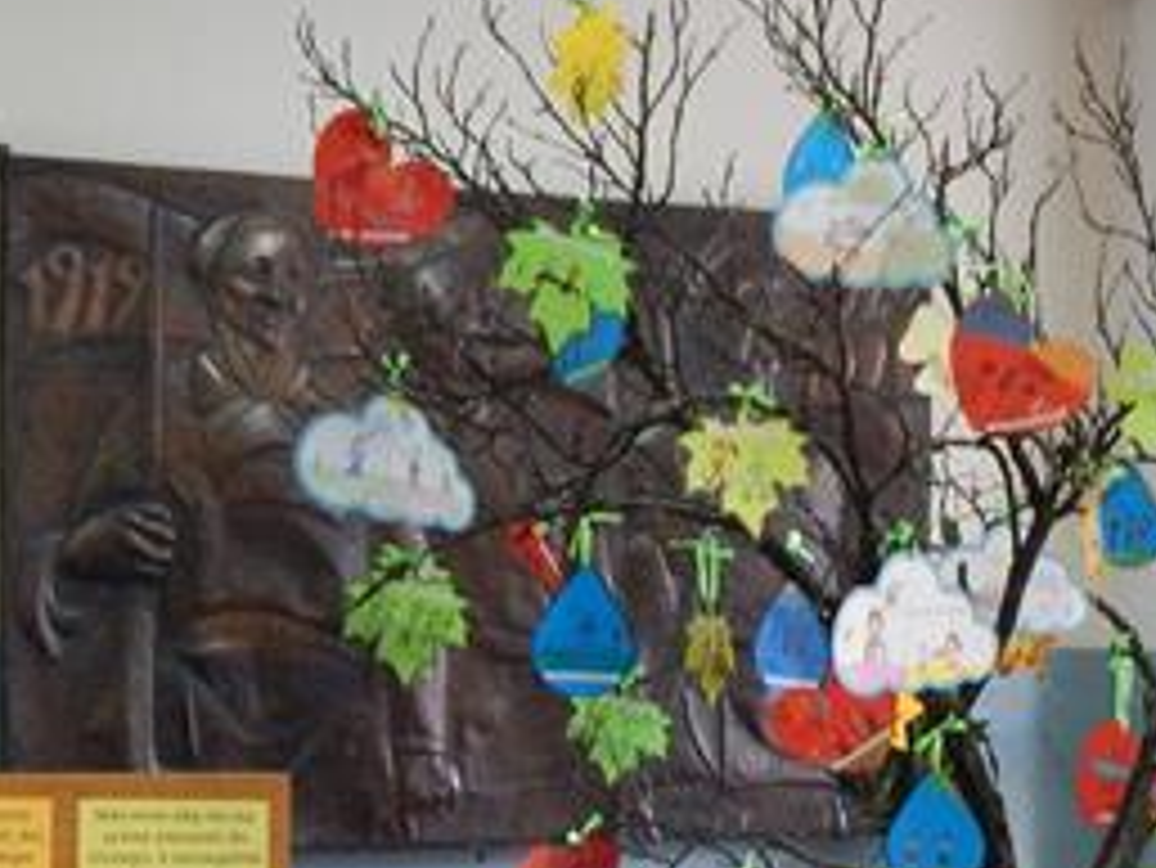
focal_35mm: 87
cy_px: 774
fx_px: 2907
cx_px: 891
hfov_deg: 22.3
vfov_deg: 16.8
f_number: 3.2
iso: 560
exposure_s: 1/30
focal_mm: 5.1
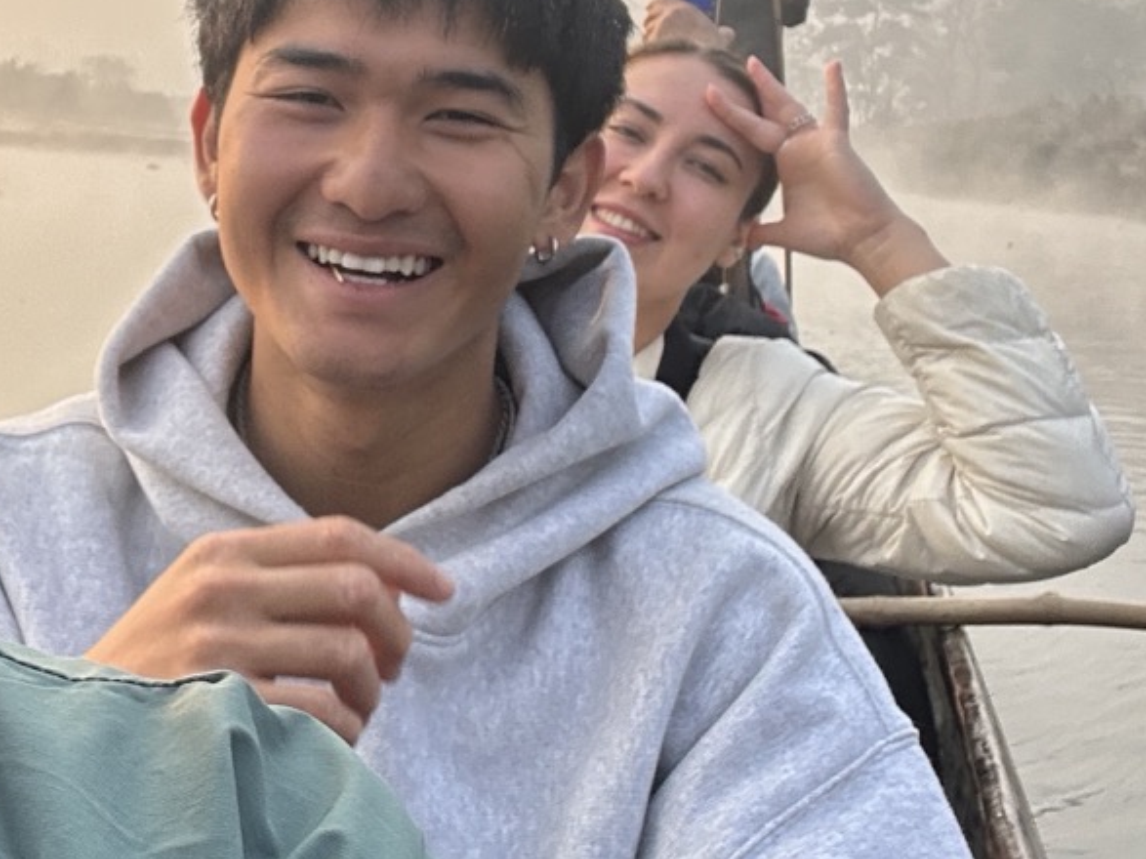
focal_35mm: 47
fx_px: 1556
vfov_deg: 29.6
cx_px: 240
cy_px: 84
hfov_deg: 39.0
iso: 25
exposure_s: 1/286
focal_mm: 2.69
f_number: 1.9
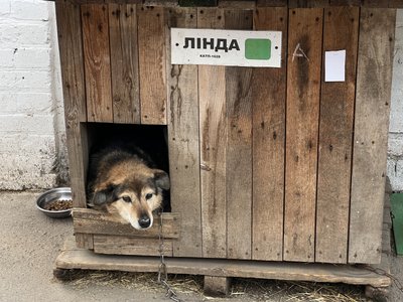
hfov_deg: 25.3
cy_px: 151
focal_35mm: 77
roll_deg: -0.4
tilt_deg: -20.7
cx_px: 202
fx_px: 896
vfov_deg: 19.1
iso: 64
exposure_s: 1/99
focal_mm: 9
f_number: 2.8
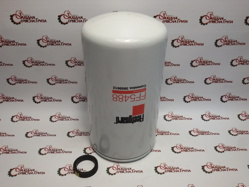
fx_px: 223
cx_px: 124
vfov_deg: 45.4
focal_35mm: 31
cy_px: 94
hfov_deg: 58.4
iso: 80
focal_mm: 2.93
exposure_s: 1/100
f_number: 2.4
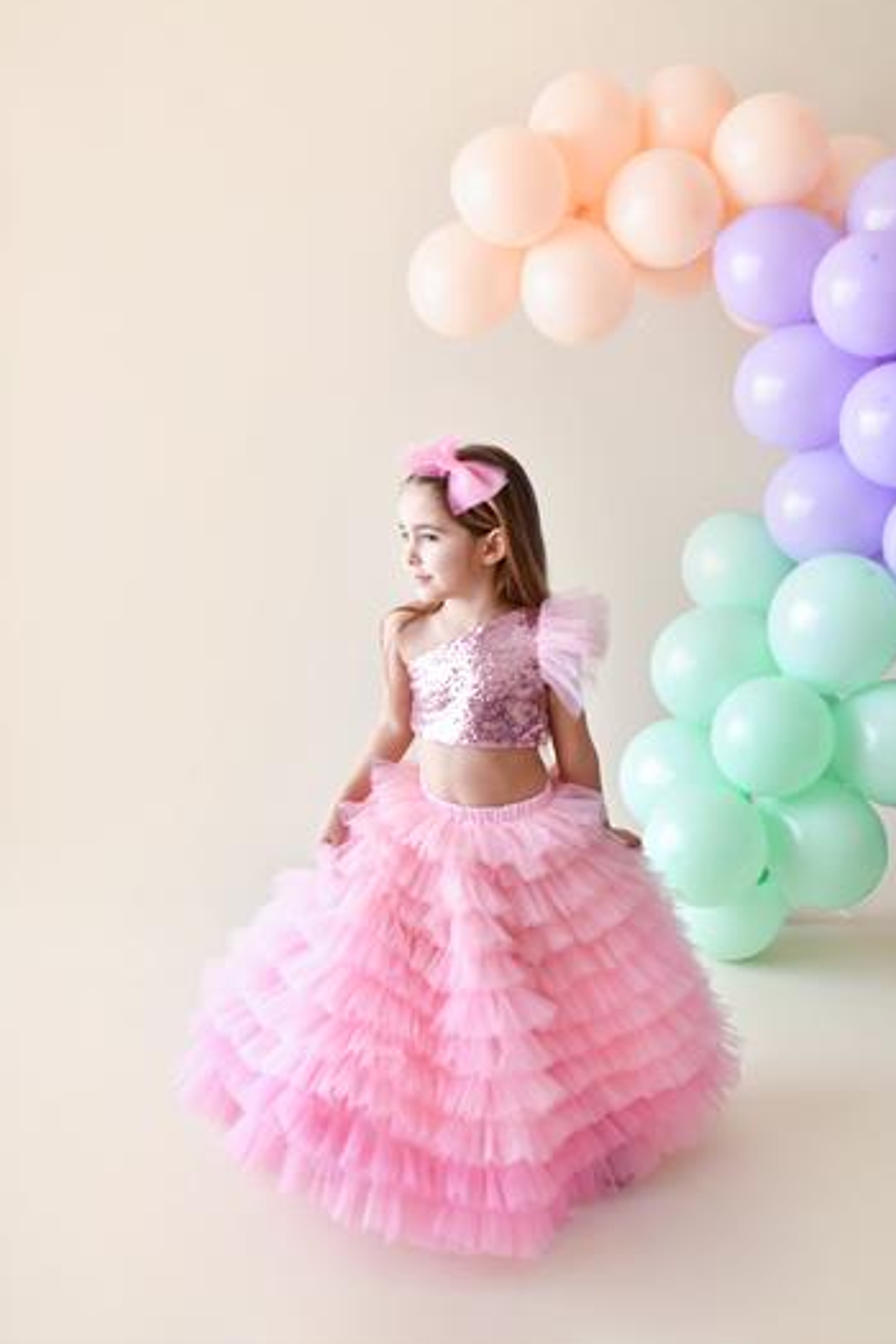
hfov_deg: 34.2
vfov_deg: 49.5
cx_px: 479
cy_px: 611
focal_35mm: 39
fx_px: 1456
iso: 250
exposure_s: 1/320
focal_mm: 35
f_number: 2
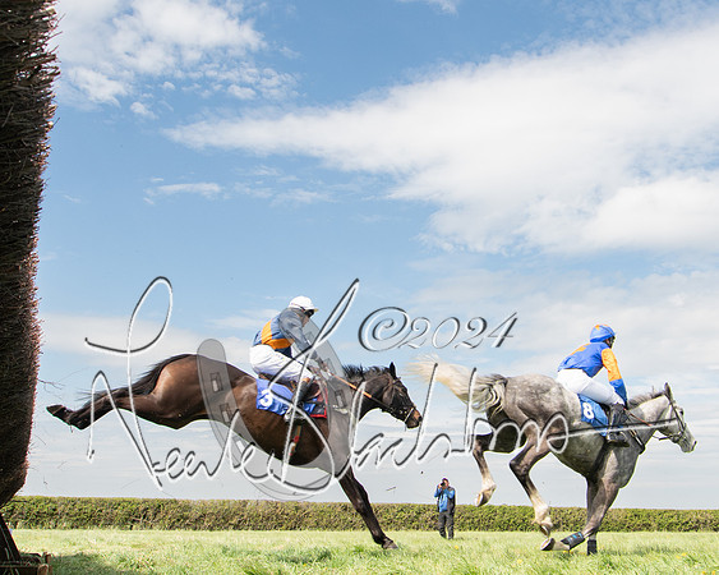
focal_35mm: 36
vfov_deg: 40.8
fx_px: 771
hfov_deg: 49.6
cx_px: 433
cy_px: 266
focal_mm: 20
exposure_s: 1/1100
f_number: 8
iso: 800
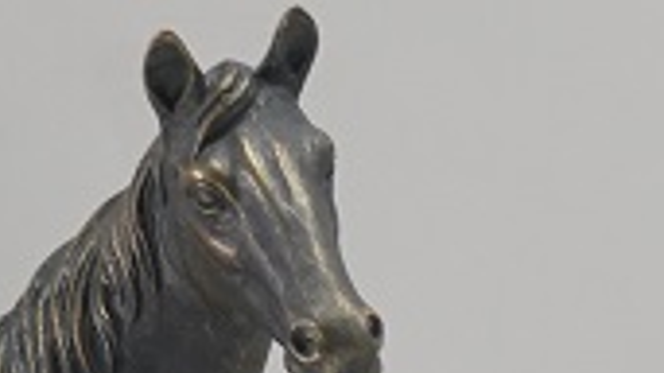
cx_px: 369
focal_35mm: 160
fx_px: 2816
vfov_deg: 7.2
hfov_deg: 13.4
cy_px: 785
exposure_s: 1/30
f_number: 4
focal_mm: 29
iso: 2500
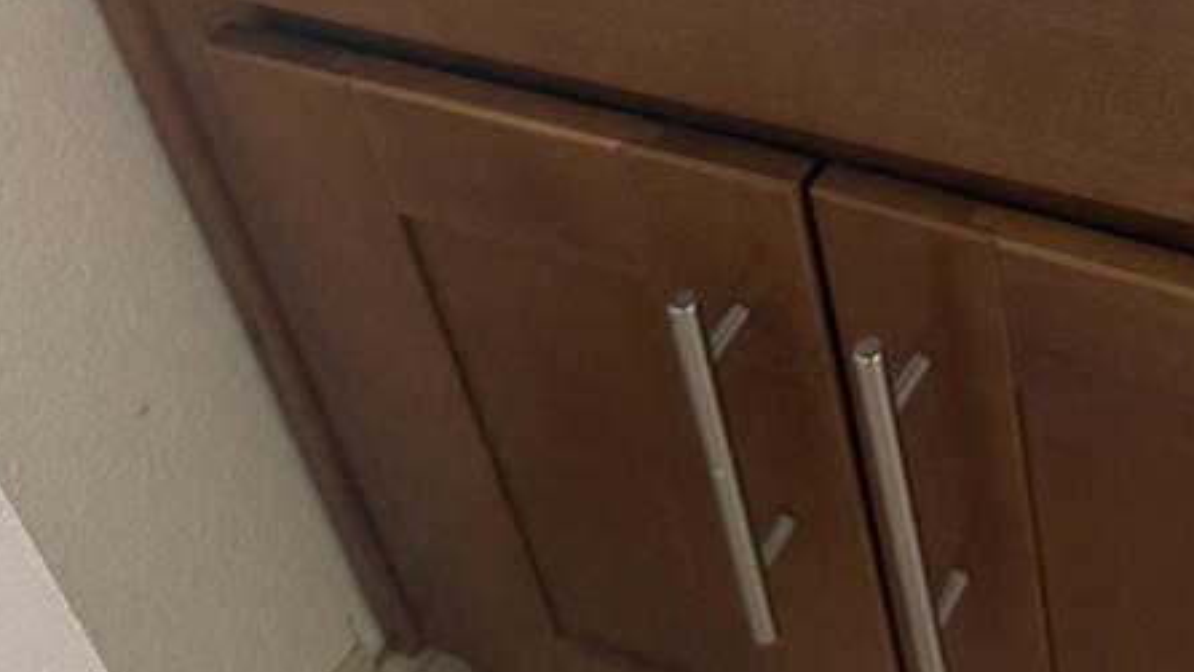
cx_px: 1092
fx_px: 1900
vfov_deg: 18.9
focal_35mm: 60
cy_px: -142
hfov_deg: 33.0
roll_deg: +4.3
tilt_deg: -34.1
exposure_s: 1/60
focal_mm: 6.76
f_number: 1.78
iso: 160
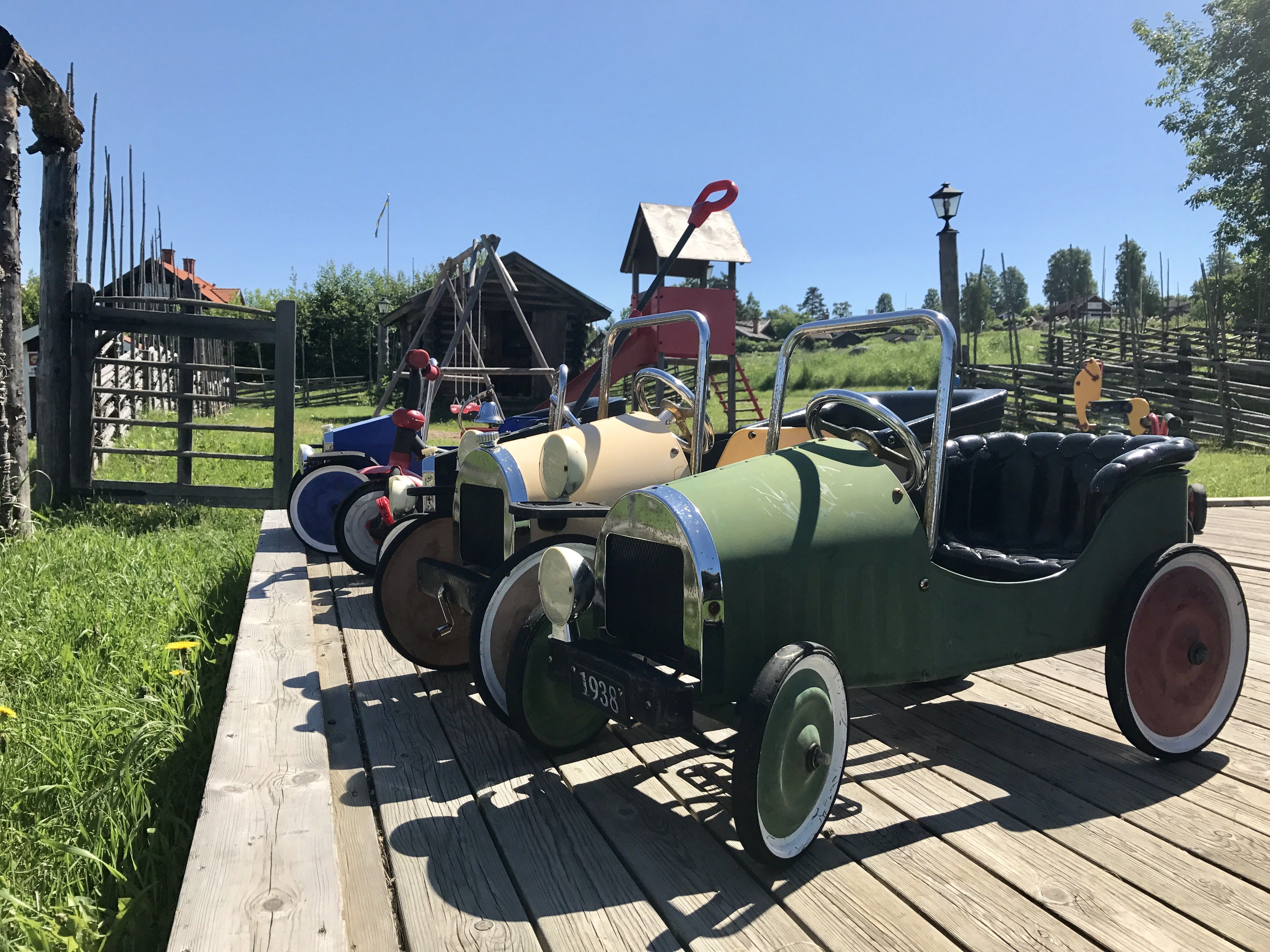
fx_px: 1027
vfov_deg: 49.7
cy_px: 476
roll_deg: -1.4
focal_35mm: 28
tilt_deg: -1.6
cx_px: 635
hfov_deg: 63.4
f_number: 1.8
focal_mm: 3.99
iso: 20
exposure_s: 1/2336
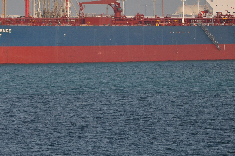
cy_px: 14
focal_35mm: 380
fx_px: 2477
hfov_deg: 5.4
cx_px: 93
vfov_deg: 3.6
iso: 360
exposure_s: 1/500
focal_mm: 135
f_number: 5.6
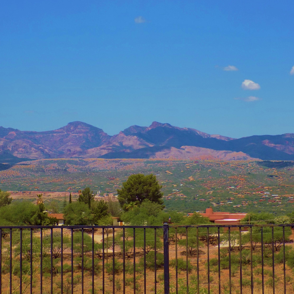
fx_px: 980
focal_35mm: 102
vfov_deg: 17.1
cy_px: 146
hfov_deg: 17.1
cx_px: 137
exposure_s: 1/800
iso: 80
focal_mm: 15.3
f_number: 4.4
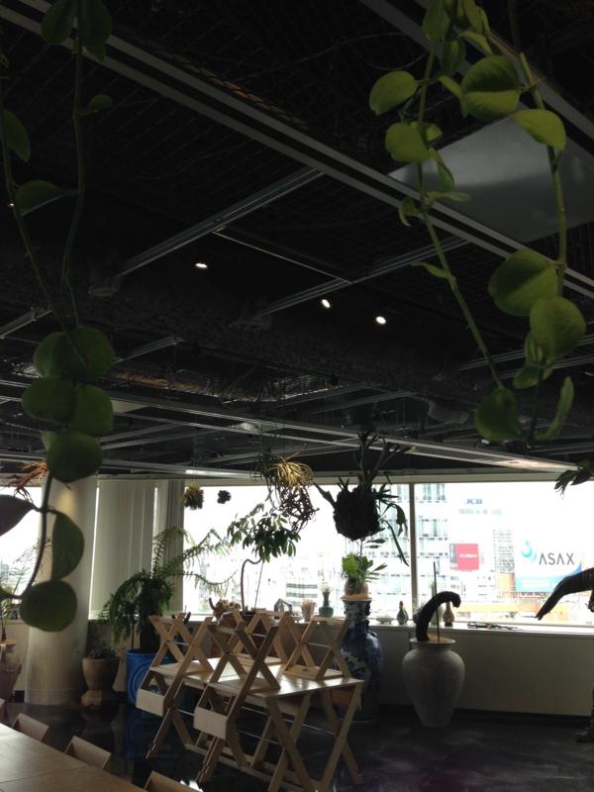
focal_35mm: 33
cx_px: 297
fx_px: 755
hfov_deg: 42.9
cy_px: 396
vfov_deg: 55.4
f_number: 2.4
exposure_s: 1/120
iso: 50
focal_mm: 4.12
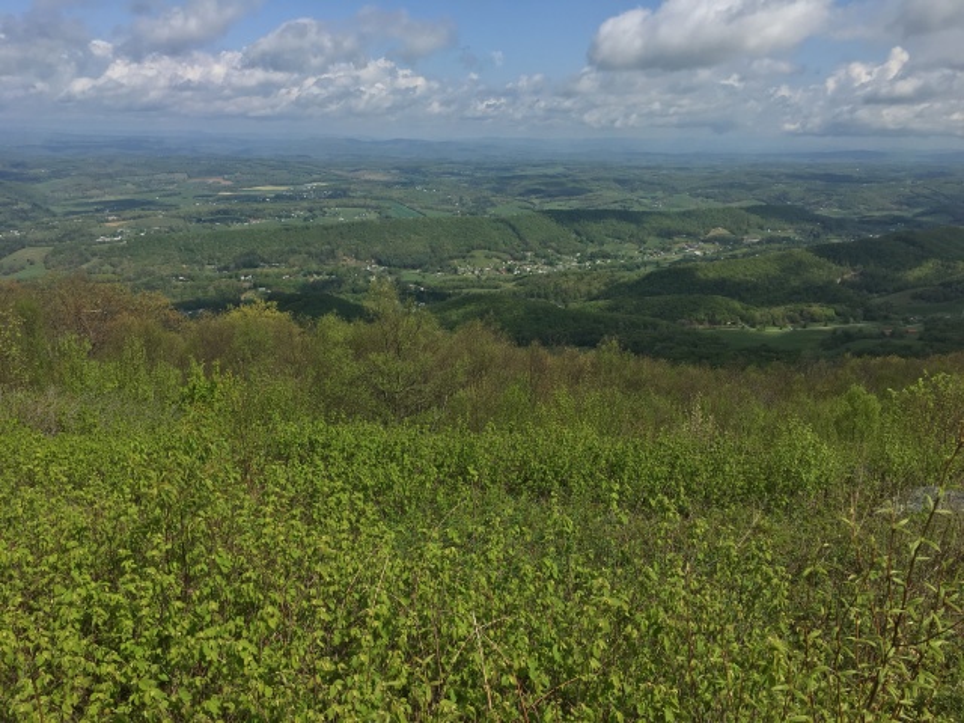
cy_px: 362
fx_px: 808
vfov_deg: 48.2
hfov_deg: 61.7
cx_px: 482
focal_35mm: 29
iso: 25
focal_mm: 4.15
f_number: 2.2
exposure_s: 1/1672
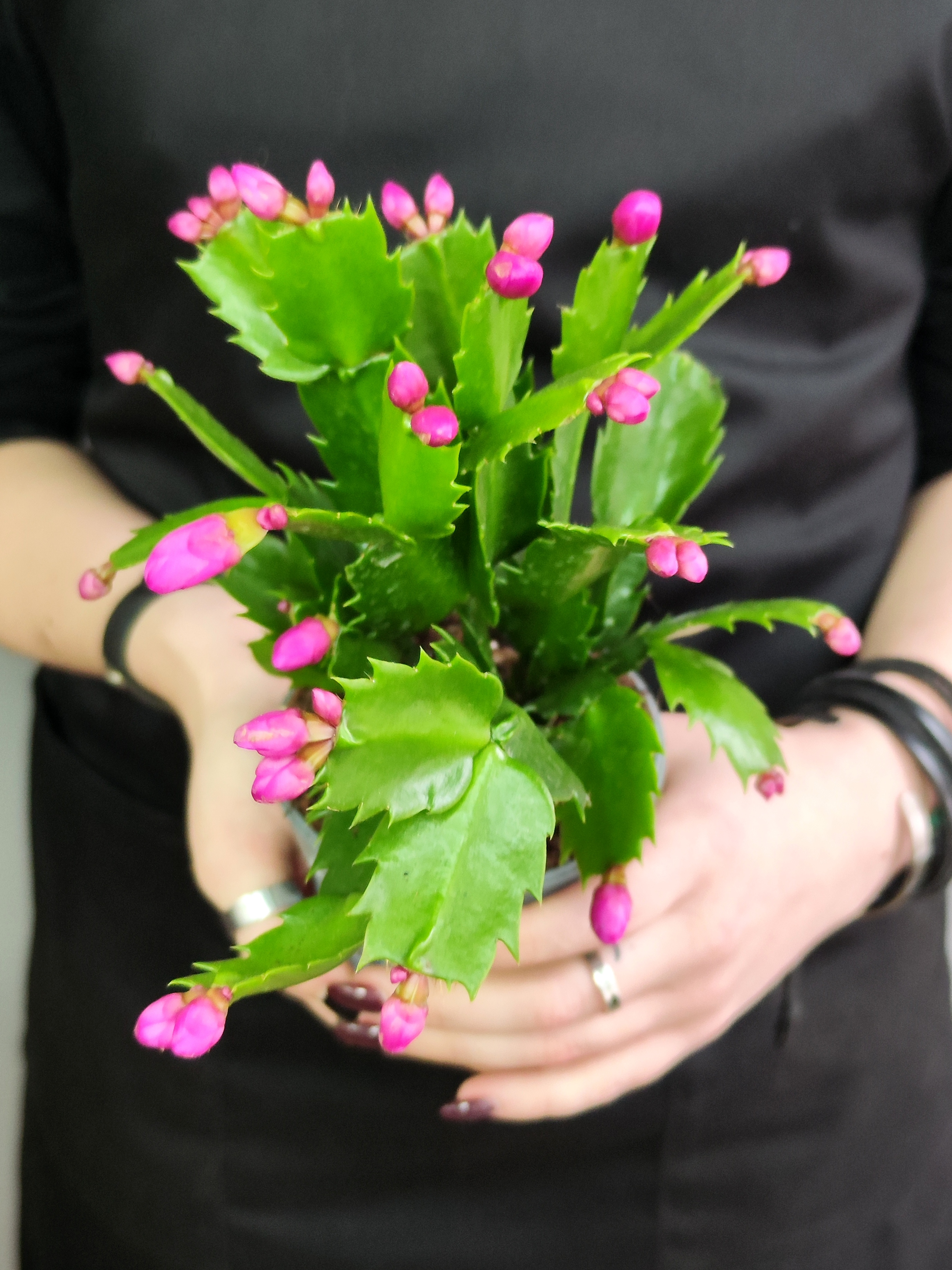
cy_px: 635
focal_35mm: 23
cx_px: 476
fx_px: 843
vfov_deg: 73.9
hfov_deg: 58.9
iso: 1263
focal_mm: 7.01
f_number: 1.69
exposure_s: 1/50
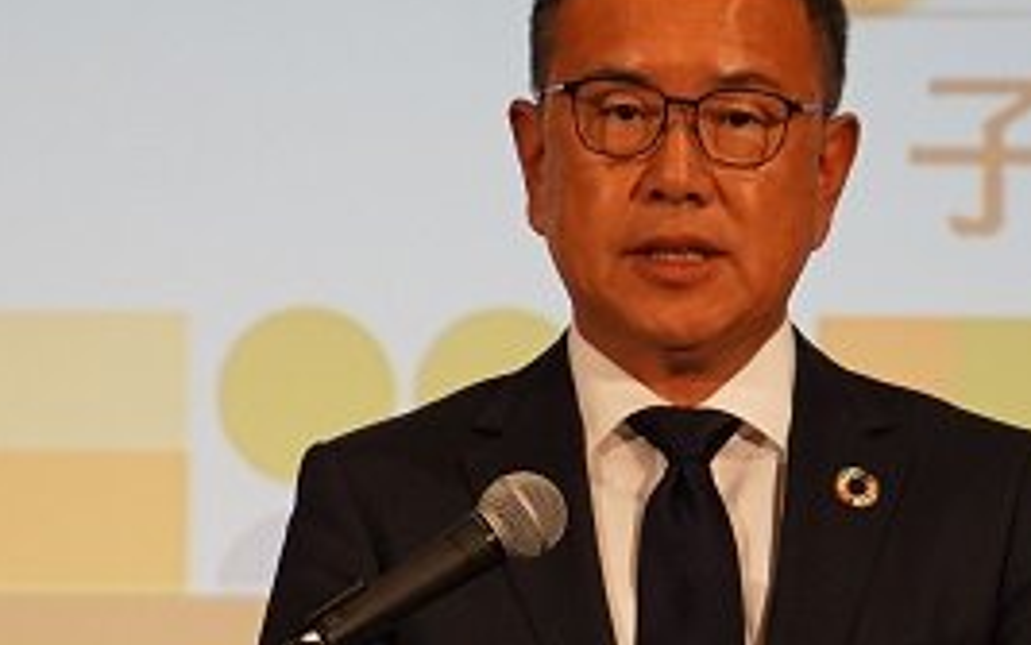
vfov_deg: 1.9
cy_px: 556
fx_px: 19364
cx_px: 645
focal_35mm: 689
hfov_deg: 3.0
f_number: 7.1
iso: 3200
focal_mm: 300
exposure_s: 1/200
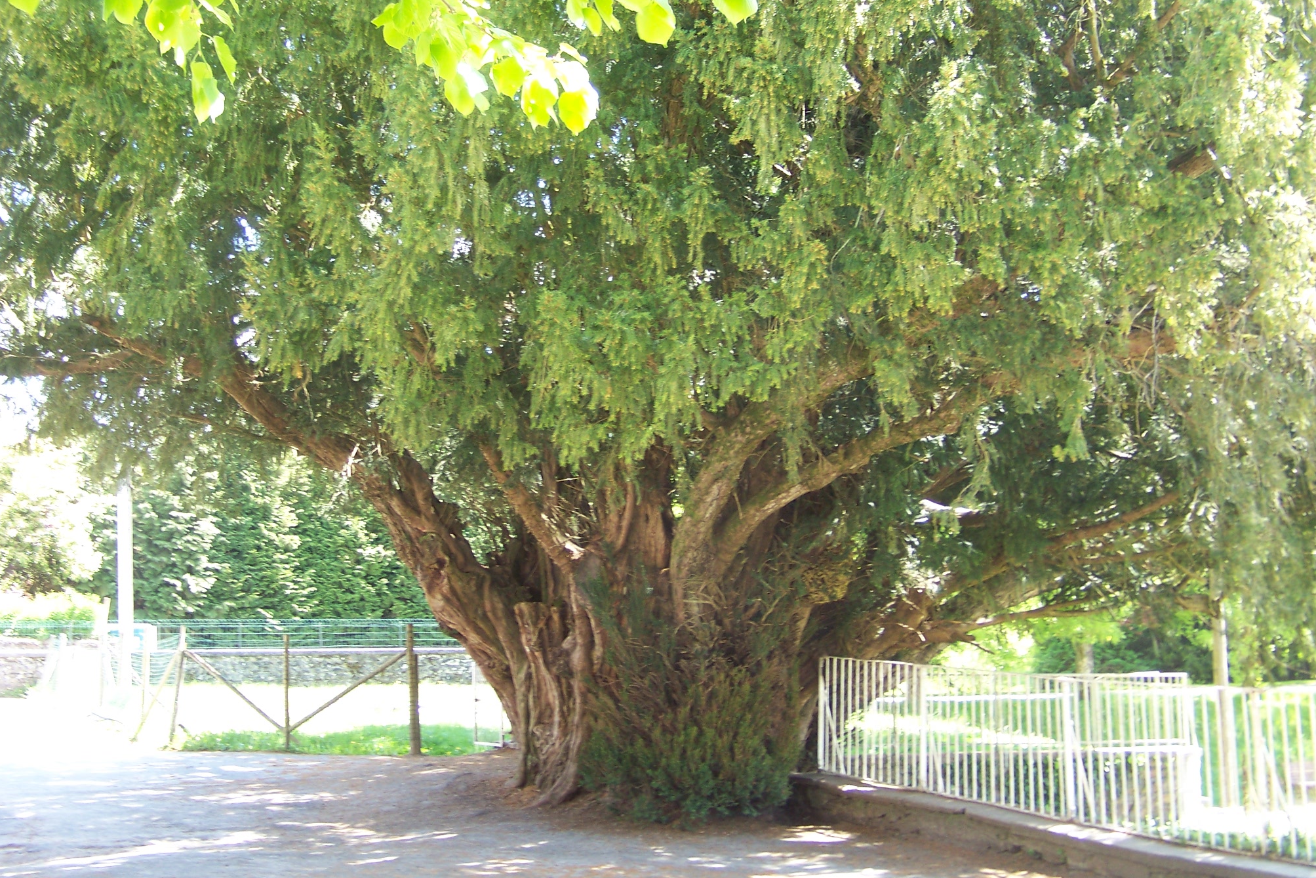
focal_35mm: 52
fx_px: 1901
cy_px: 394
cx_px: 647
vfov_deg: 26.0
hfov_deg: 38.2
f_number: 2.8
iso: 68
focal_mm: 7.6
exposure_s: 1/30
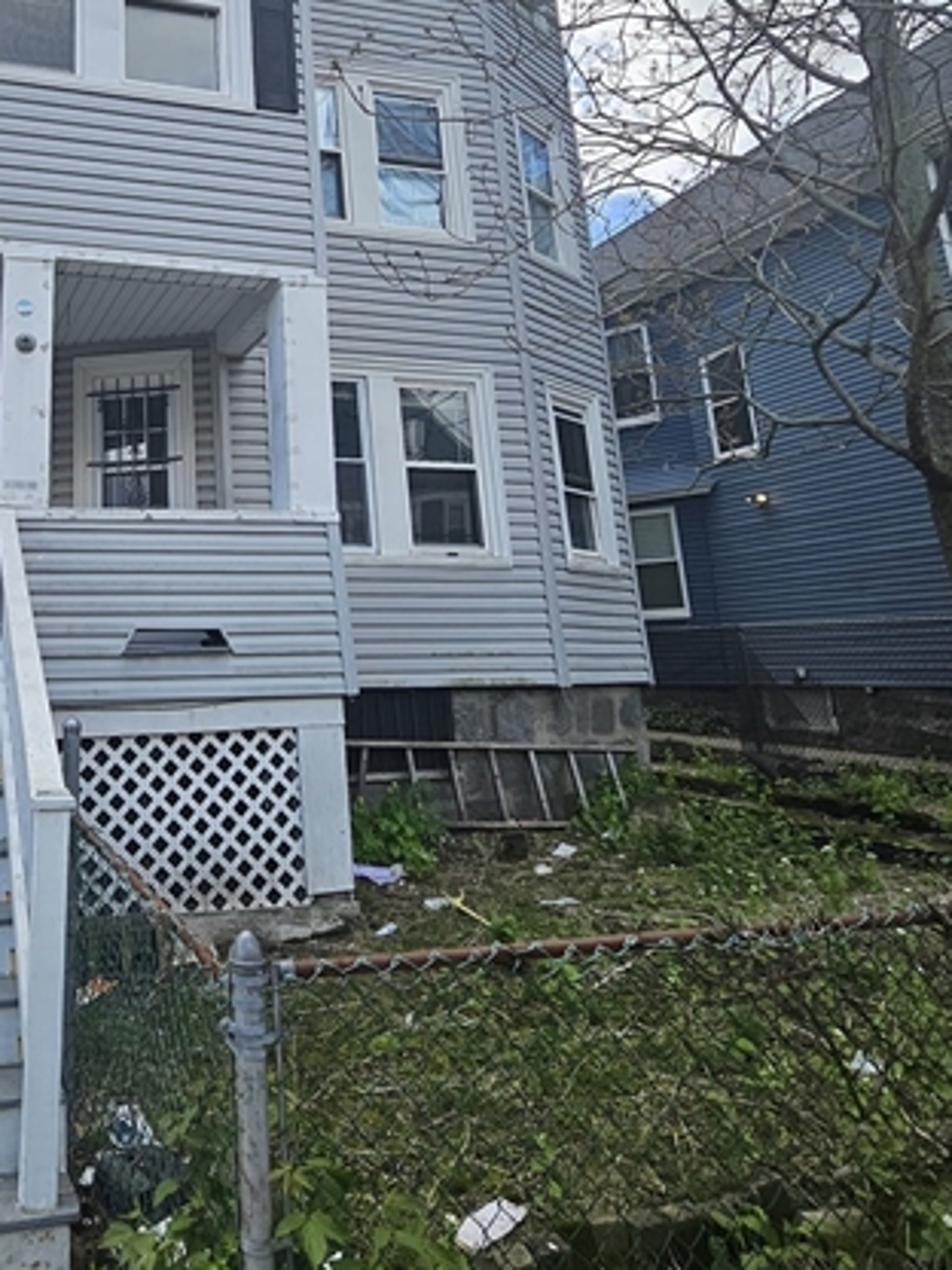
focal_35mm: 24
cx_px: 110
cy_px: 440
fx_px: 880
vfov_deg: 69.9
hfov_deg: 50.9
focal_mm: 1.7
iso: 32
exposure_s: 1/574
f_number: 2.2
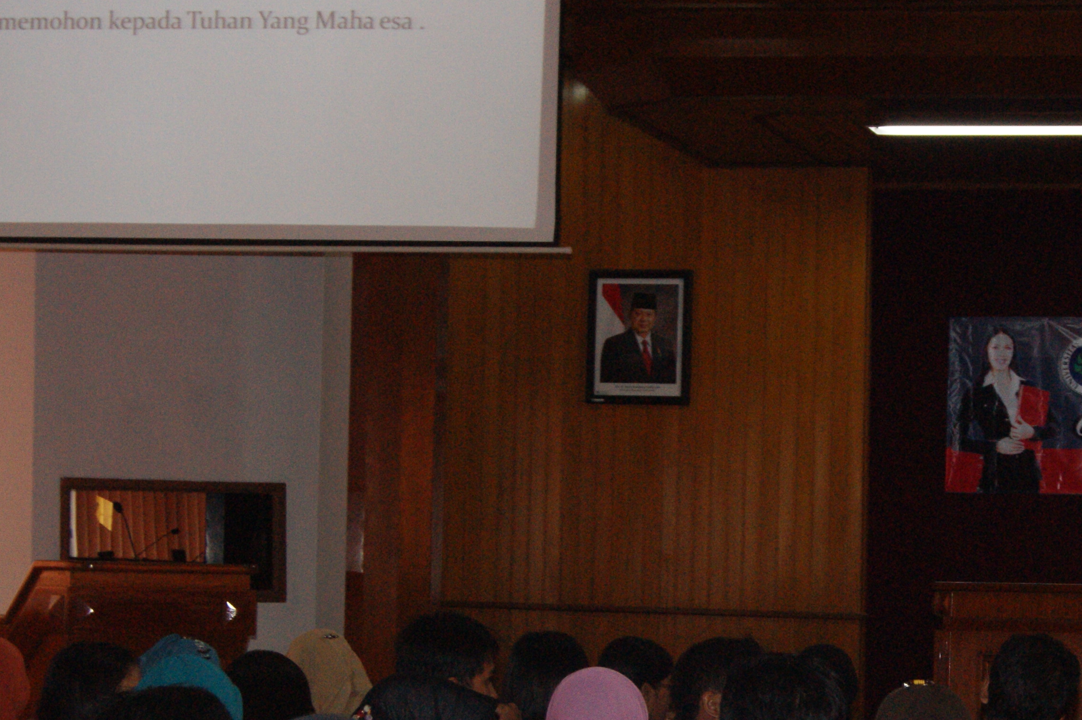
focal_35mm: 106
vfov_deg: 12.8
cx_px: 864
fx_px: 3184
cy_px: 574
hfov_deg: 19.1
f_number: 5.6
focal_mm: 35
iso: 400
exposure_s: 1/60
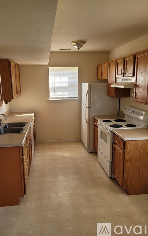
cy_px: 117
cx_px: 65
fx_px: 181
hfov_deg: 44.5
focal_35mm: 28
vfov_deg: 66.5
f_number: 1.8
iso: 100
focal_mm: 5.4
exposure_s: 1/120
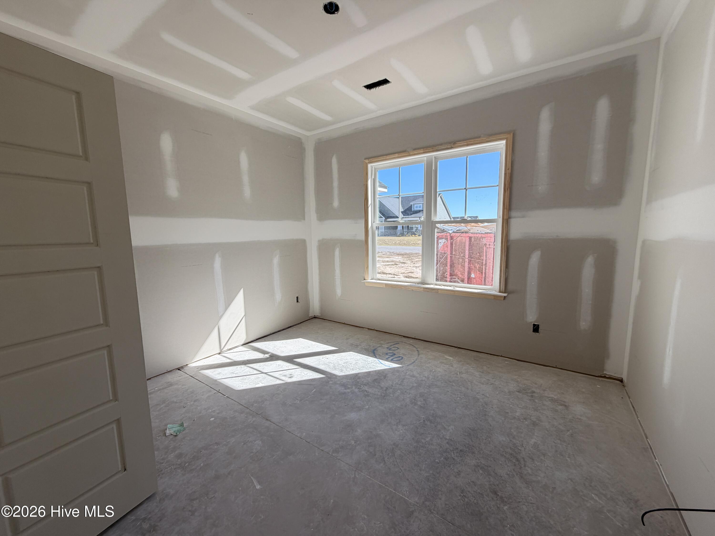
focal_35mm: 14
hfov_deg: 102.1
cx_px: 358
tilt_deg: -7.3
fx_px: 289
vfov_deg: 85.7
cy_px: 268
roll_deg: +1.0
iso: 50
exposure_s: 1/351
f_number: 2.2
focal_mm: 2.22
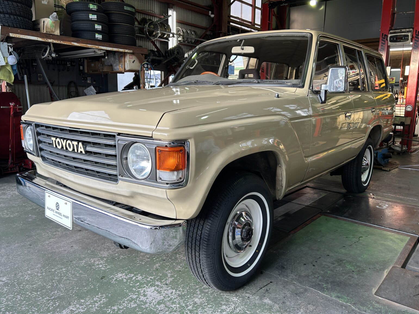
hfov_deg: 65.3
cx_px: 209
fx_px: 327
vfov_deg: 51.4
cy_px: 152
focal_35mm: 27
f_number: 1.5
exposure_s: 1/120
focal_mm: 5.7
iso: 50
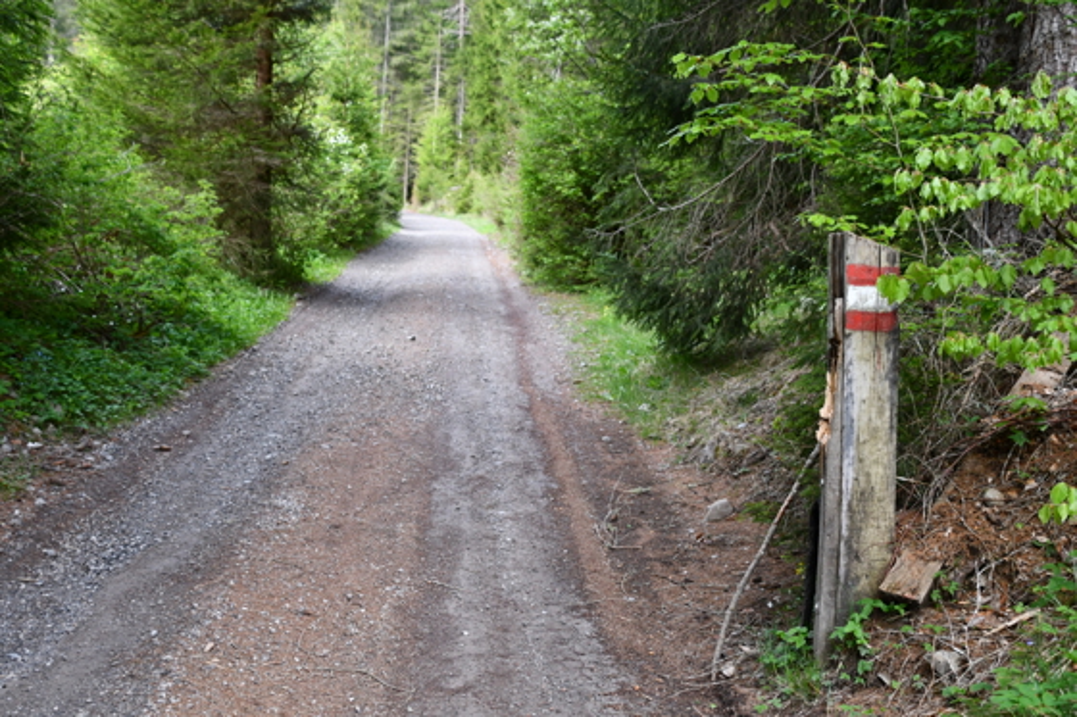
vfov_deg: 28.1
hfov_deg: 41.1
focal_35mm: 48
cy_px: 358
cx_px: 538
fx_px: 1435
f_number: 4
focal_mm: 32
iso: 560
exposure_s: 1/250
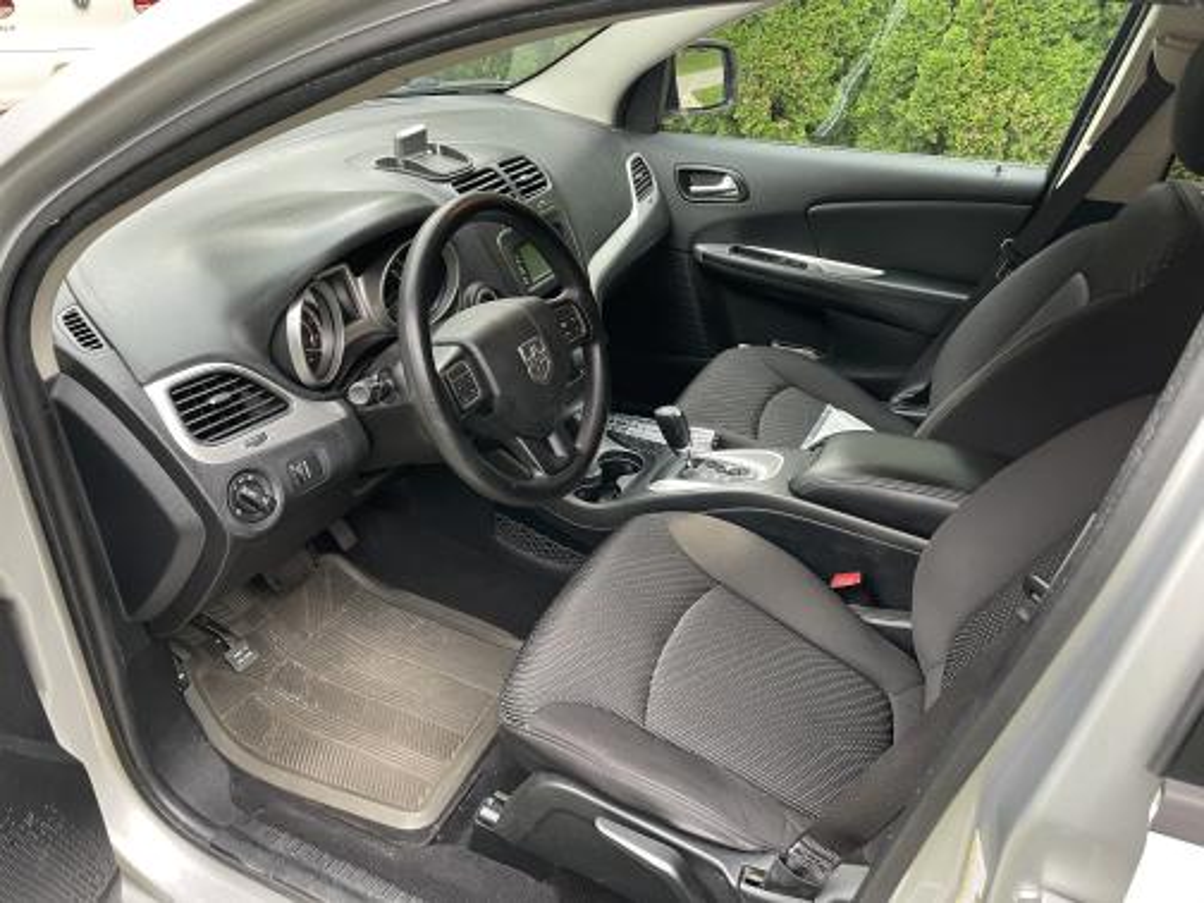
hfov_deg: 67.3
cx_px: 602
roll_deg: -1.9
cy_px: 452
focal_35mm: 26
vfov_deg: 53.1
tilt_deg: -31.5
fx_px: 904
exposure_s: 1/60
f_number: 1.6
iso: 200
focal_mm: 4.2
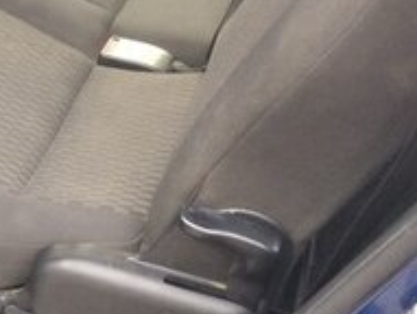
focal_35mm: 100
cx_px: -290
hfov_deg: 16.8
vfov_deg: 14.8
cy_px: 134
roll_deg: +2.5
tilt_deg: -37.1
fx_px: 1207
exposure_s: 1/33
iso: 40
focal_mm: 4.15
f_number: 2.2
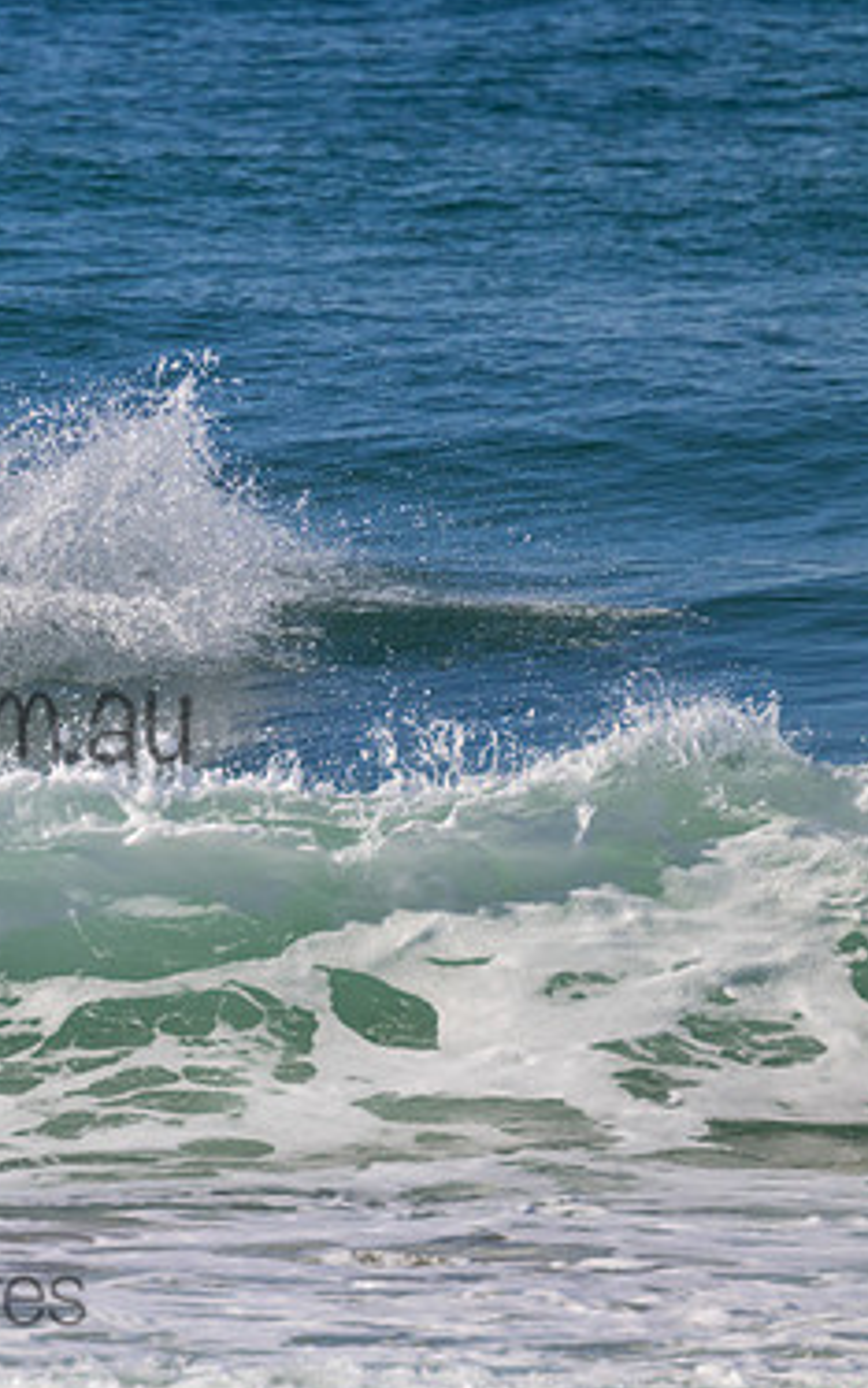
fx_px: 47843
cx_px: -200
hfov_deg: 1.0
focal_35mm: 1265
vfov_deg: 1.7
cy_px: 677
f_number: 11
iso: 1000
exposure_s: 1/2000
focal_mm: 800
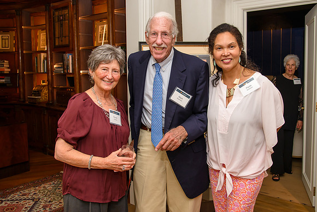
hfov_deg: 55.7
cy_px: 93
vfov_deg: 38.8
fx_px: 300
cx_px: 168
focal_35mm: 34
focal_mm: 30
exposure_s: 1/50
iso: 800
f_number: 5.6
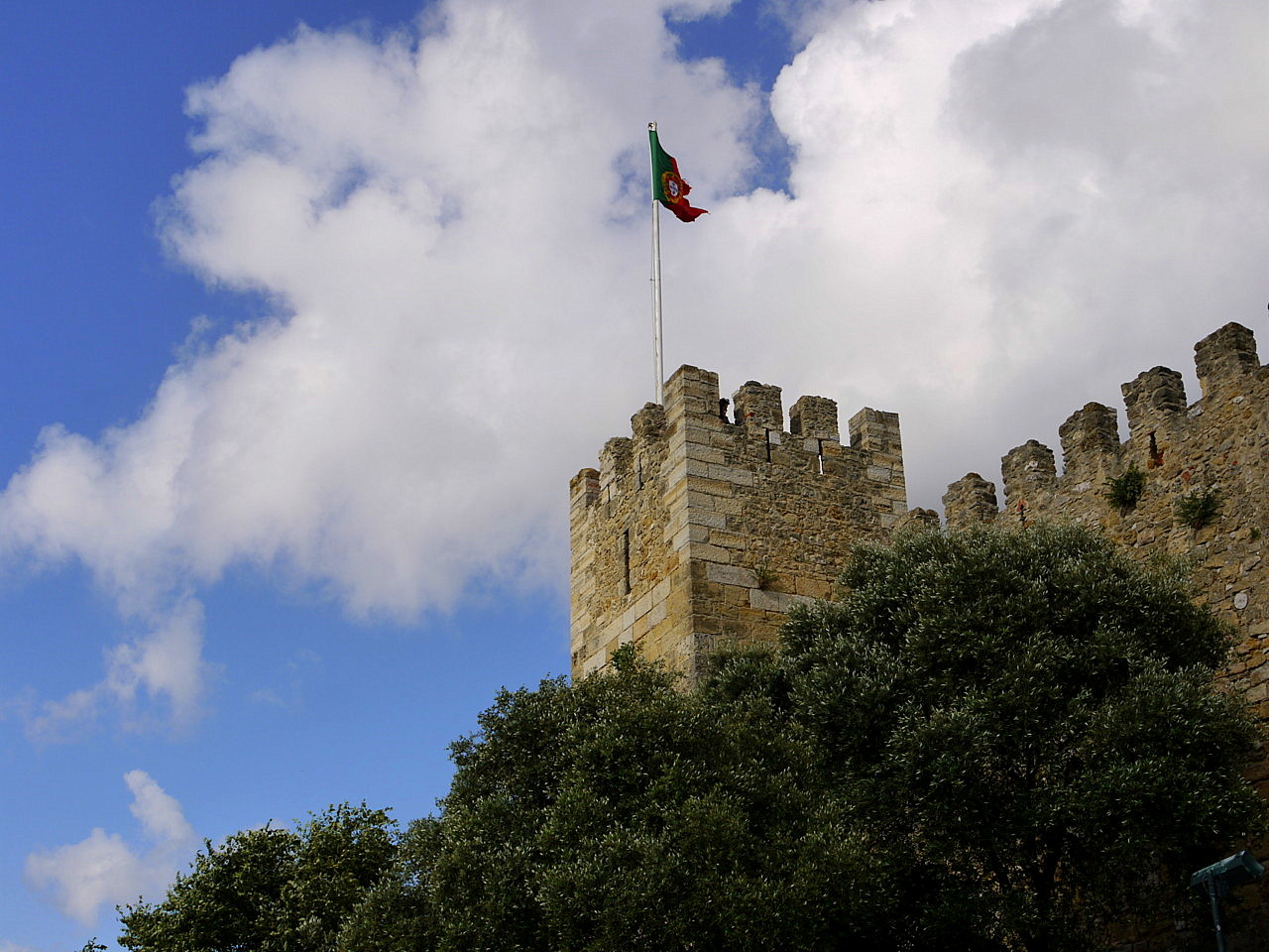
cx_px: 634
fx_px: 1686
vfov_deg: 31.5
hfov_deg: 41.2
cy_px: 476
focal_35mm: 46
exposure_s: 1/320
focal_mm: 23
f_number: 10
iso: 125
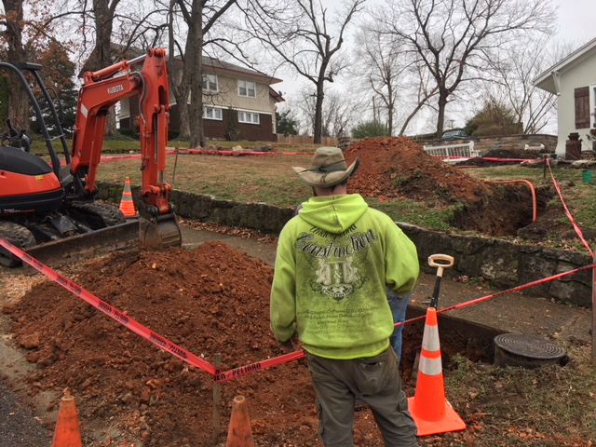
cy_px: 224
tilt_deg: -1.7
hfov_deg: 61.7
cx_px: 298
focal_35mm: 29
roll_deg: +1.5
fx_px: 499
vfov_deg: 48.2
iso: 25
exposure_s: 1/125
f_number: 2.2
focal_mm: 4.15
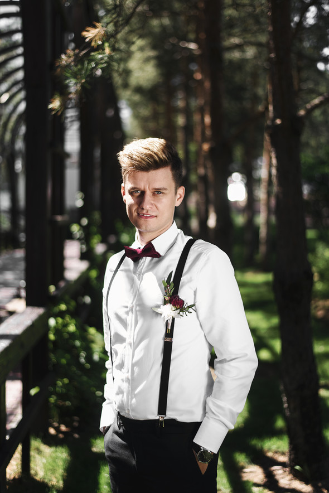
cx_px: 164
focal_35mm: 50
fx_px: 685
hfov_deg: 27.0
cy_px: 246
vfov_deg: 39.6
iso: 31
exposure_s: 1/400
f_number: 1.8
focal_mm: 50
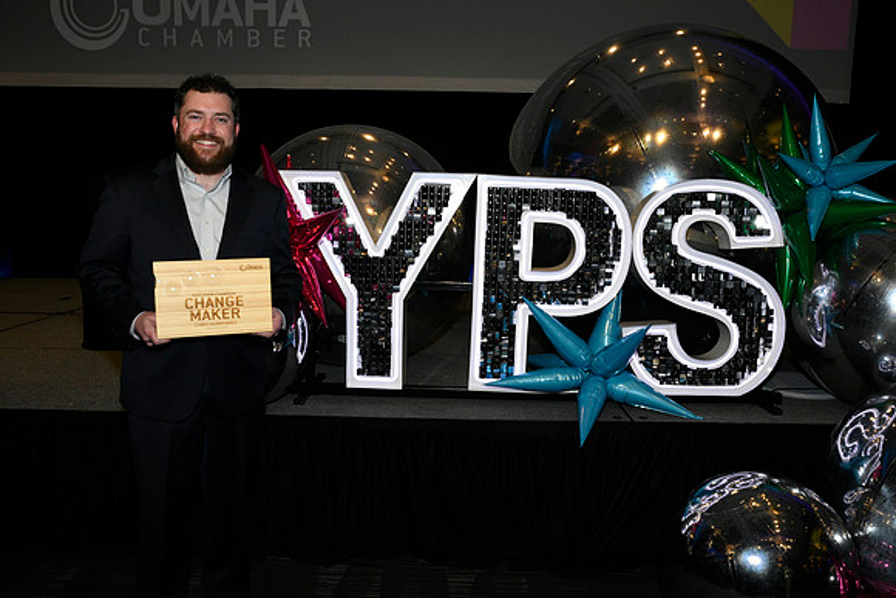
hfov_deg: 63.6
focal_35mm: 29
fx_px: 722
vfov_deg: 45.0
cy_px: 299
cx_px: 448
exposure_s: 1/160
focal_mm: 29
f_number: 8
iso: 1600
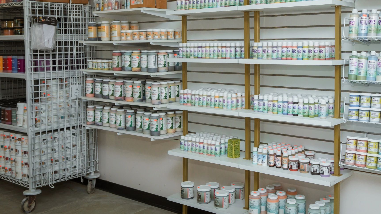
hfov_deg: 44.4
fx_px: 465
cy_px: 63
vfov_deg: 25.8
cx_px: 224
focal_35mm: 46
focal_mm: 28
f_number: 4.5
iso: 500
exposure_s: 1/200
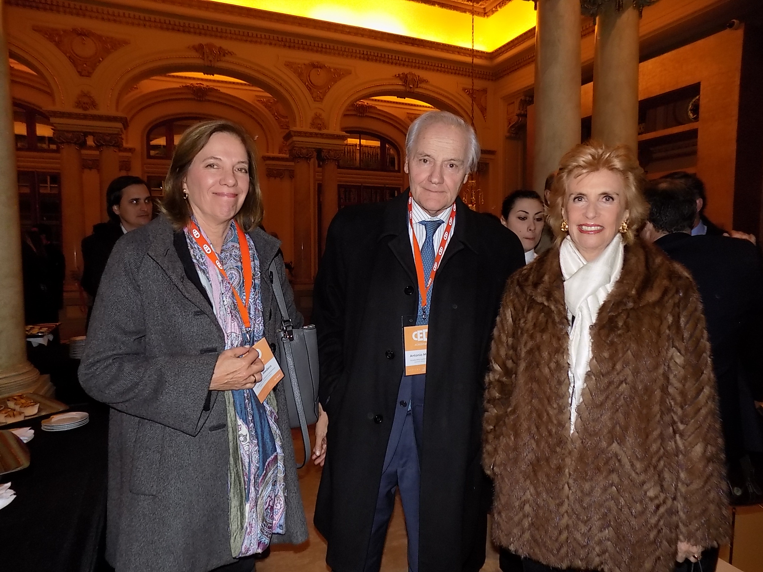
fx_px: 507
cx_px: 382
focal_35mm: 23
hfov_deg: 73.9
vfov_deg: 58.9
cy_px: 286
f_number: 3.1
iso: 200
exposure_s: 1/30
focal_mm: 4
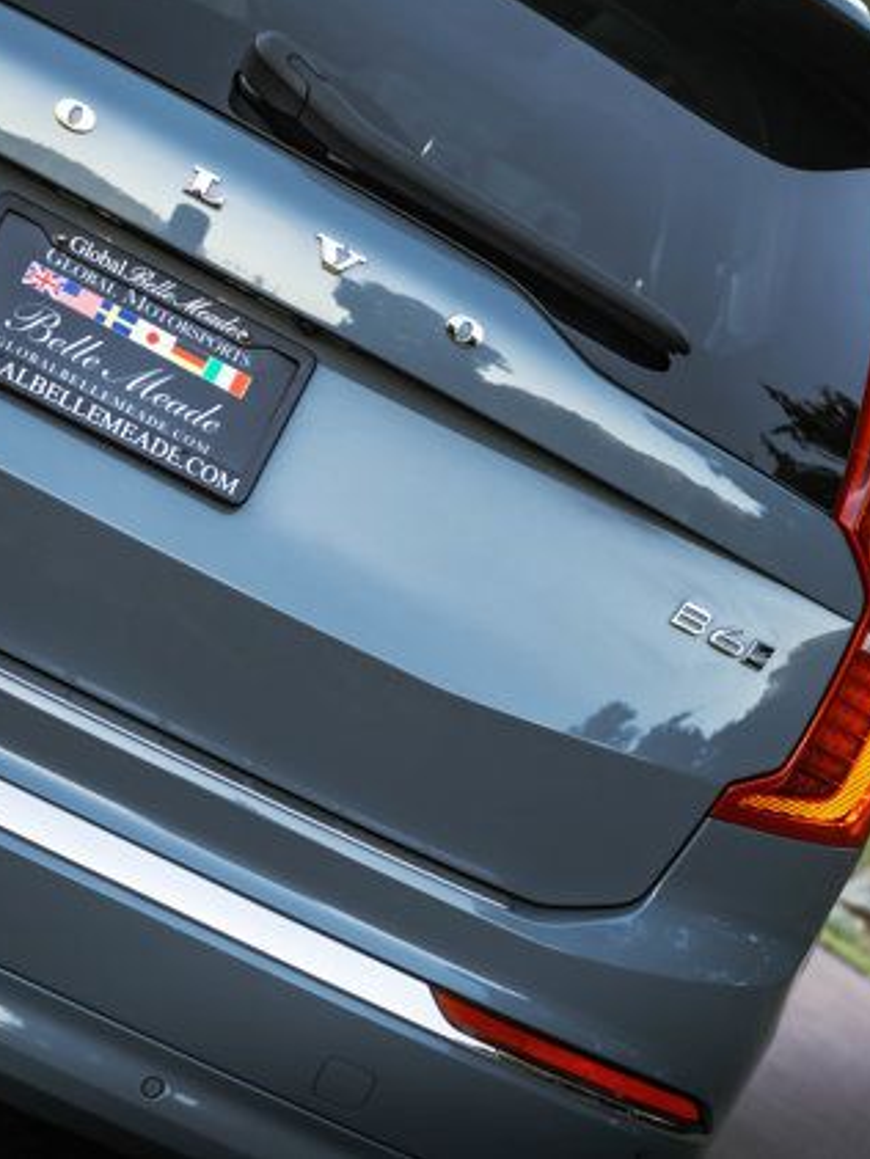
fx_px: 3182
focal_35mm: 95
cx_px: 757
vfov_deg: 20.6
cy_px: 574
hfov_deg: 15.4
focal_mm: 65
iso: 800
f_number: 5.6
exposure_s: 1/400
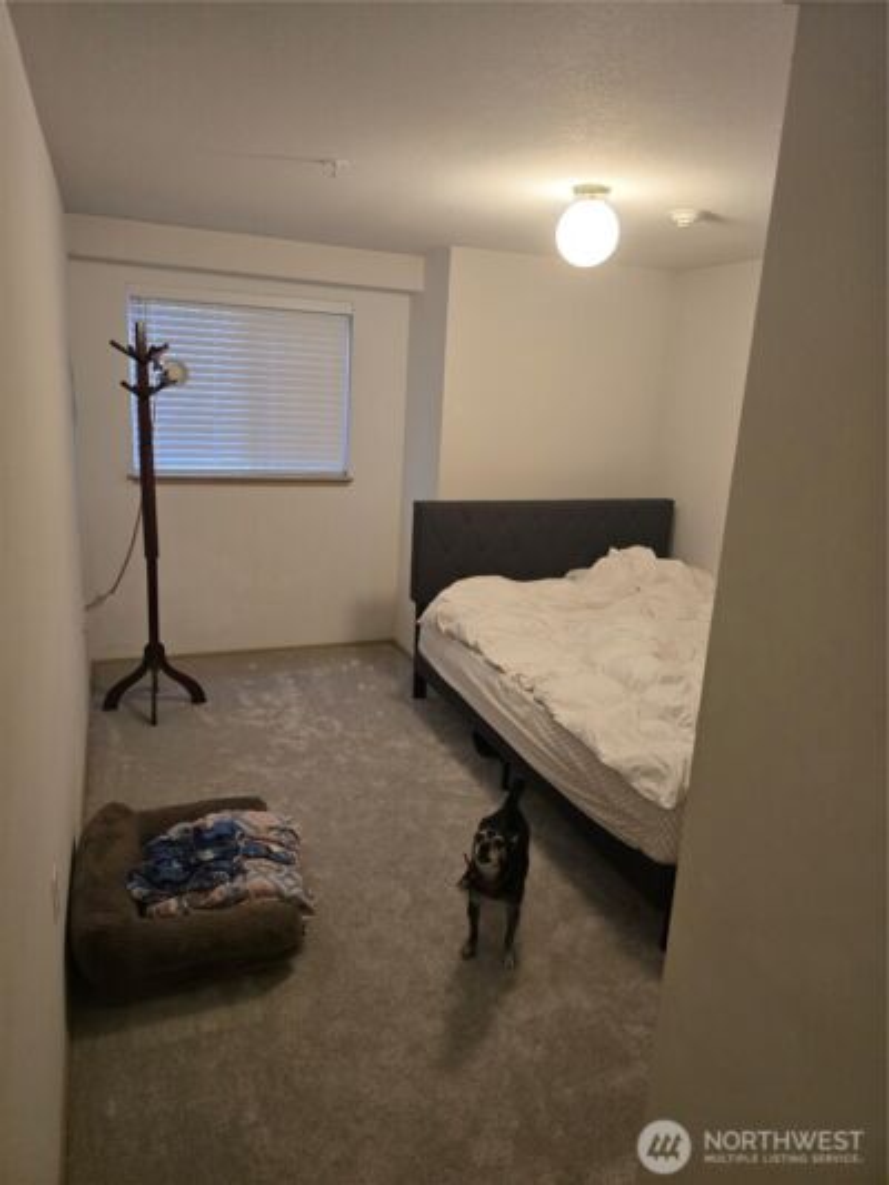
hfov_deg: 58.9
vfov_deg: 73.9
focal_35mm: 23
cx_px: 444
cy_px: 592
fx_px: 787
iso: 500
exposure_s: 1/120
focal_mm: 6.3
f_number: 1.7
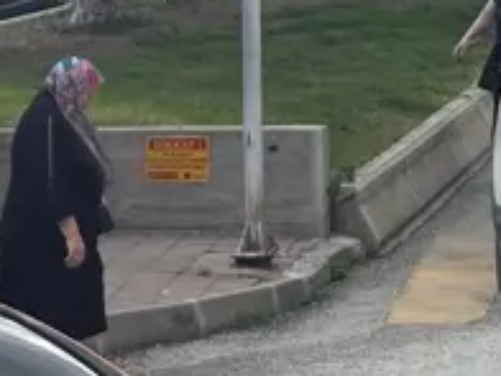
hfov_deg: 8.4
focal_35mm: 233
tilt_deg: +2.6
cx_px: 534
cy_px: -228
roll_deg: -0.7
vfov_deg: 6.3
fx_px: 3372
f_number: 1.6
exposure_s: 1/1453
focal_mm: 5.96
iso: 50
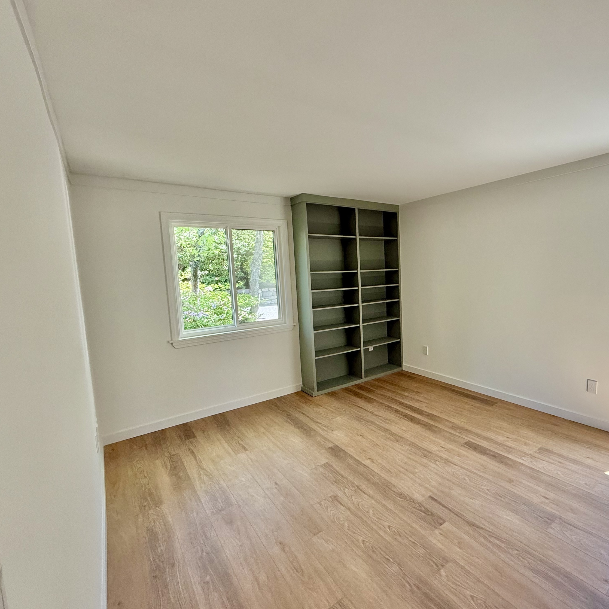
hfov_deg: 82.6
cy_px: 306
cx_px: 374
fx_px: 338
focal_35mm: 17
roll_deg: +2.2
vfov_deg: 84.0
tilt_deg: -5.7
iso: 250
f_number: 2.2
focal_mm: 2.22
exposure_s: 1/99
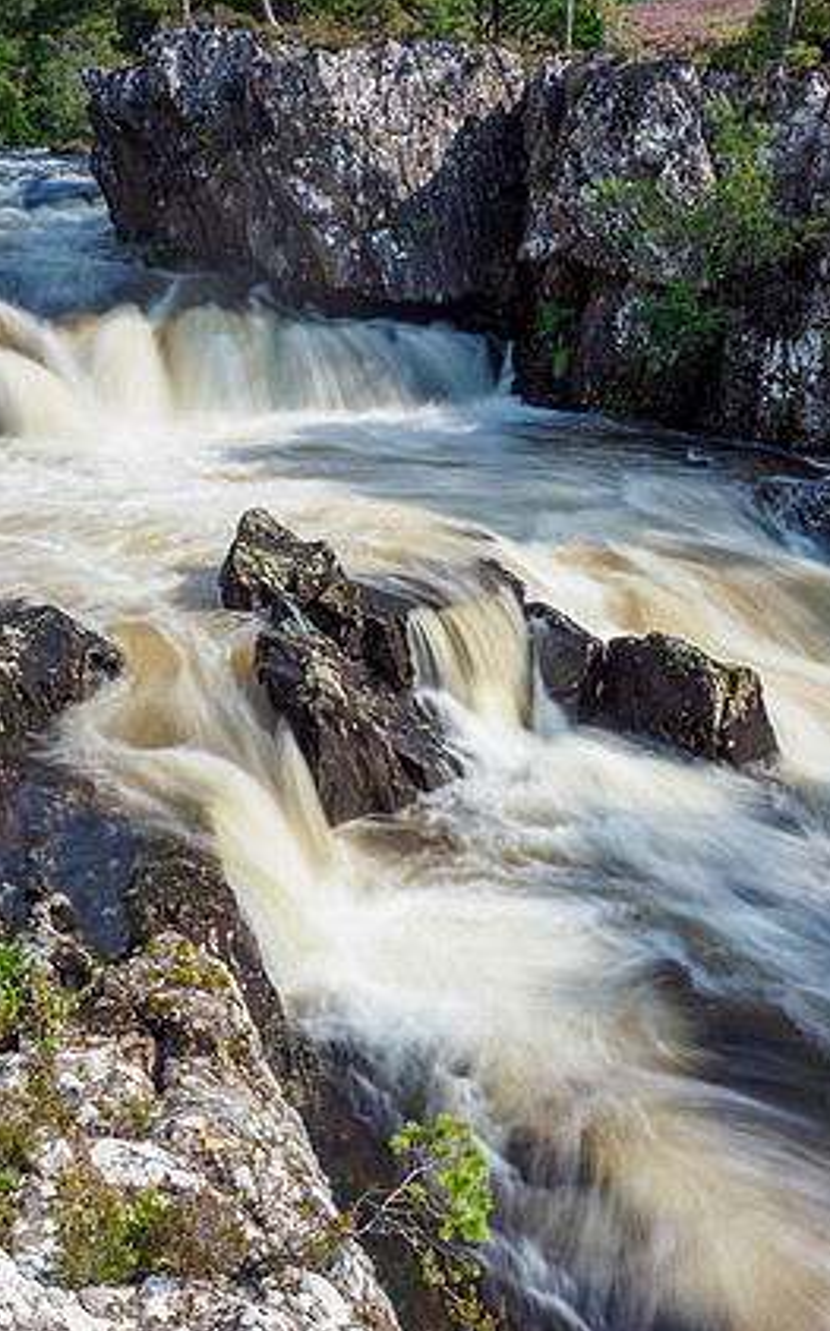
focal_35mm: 35
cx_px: 357
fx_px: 1269
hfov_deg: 36.1
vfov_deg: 55.4
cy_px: 664
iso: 200
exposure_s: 1/1.67
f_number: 7.1
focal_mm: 12
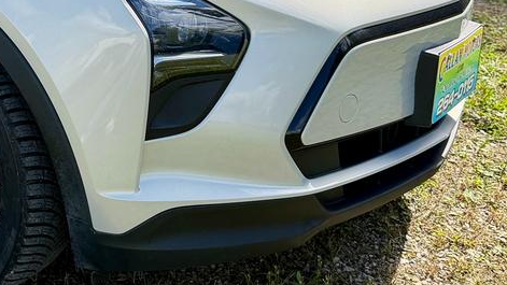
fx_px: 955
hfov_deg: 27.5
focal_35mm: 71
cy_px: 12
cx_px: -32
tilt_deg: -14.7
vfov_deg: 16.7
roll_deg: +0.7
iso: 100
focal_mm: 6.76
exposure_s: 1/2611
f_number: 1.78
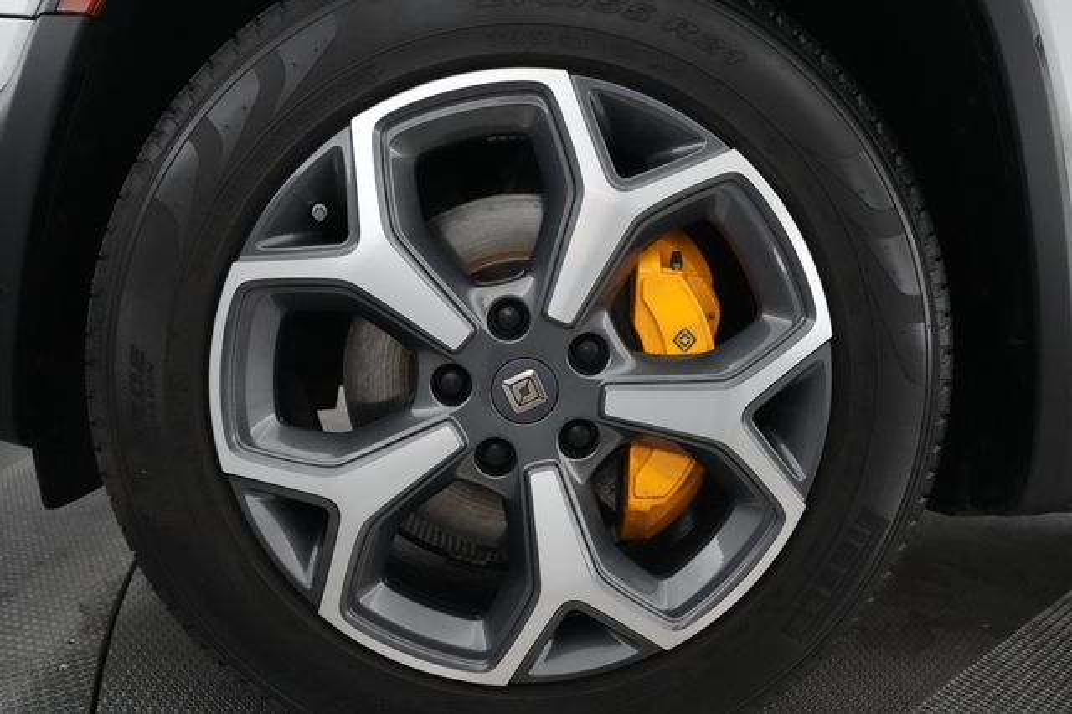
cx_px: 536
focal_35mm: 24
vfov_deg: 53.1
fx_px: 714
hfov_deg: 73.8
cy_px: 357
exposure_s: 1/320
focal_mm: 24
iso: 10000
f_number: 4.5
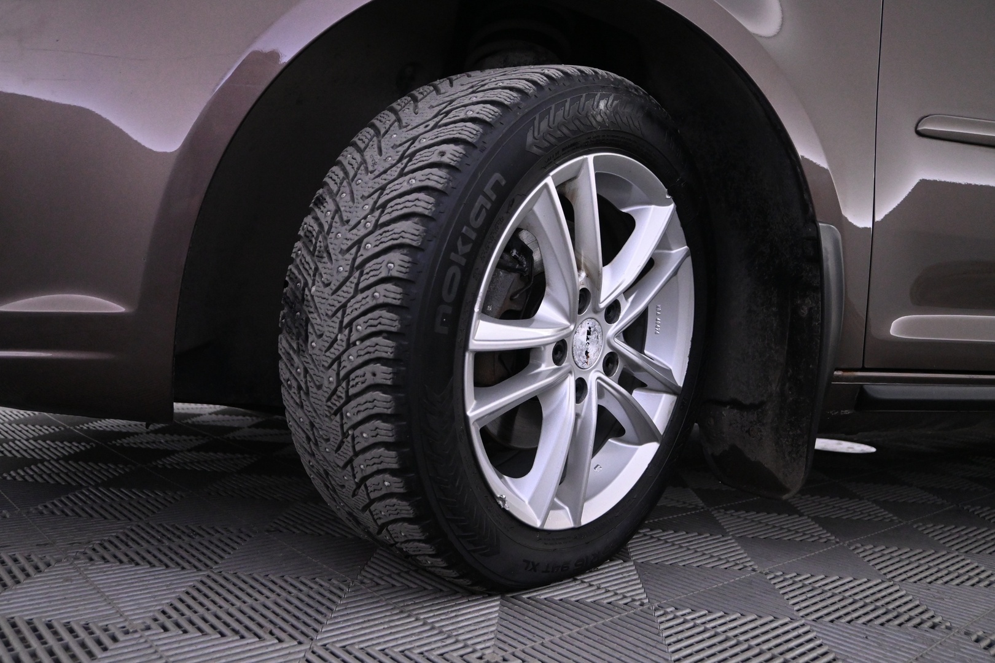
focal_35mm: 29
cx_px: 498
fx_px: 808
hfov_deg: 63.2
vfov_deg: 44.6
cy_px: 332
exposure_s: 1/80
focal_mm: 19.5
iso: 3200
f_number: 3.8
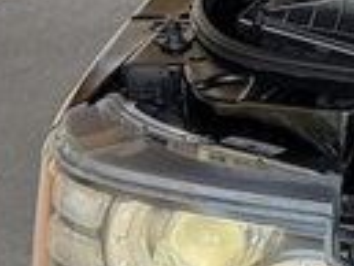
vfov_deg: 7.8
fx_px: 1945
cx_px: 928
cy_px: -30
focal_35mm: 190
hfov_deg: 9.1
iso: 100
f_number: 1.78
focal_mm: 6.76
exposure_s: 1/481
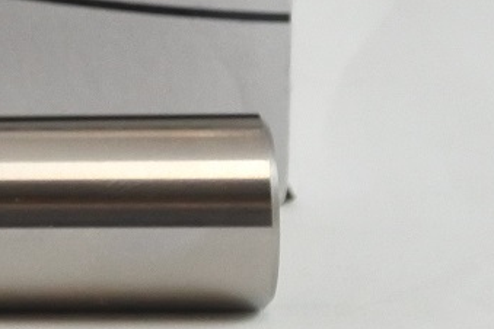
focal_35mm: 337
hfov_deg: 5.9
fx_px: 4624
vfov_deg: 4.1
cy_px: -132
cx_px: -608
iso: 560
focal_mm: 22.7
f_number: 5
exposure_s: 1/125
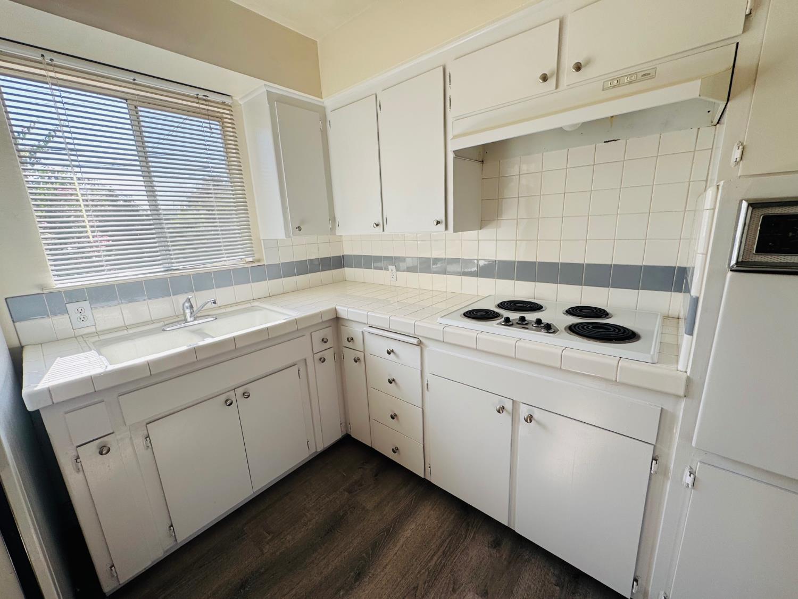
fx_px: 323
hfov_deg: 102.1
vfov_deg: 85.7
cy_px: 300
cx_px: 399
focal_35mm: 14
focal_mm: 2.22
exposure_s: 1/154
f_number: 2.2
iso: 40
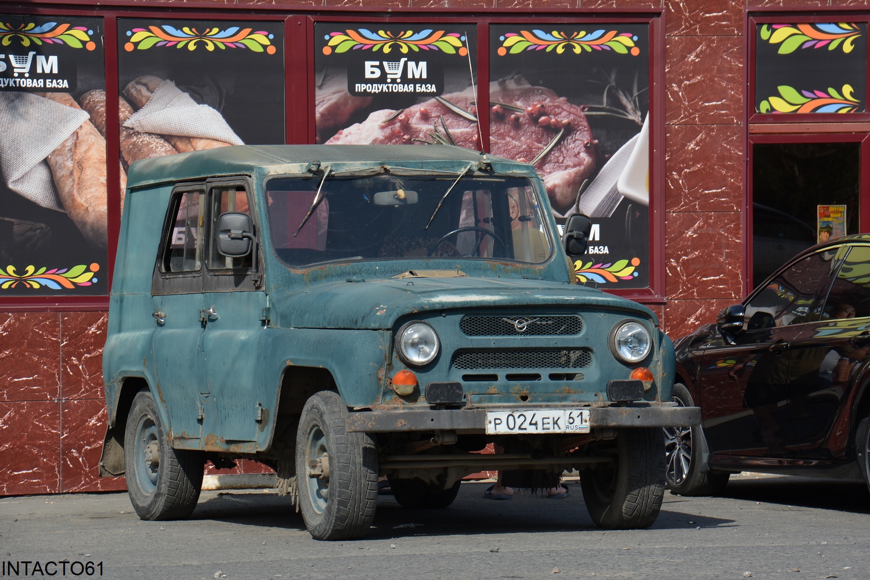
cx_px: 435
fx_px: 3807
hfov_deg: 13.0
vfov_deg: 8.7
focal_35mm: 158
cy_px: 290
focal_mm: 105
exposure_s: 1/250
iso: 140
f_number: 8
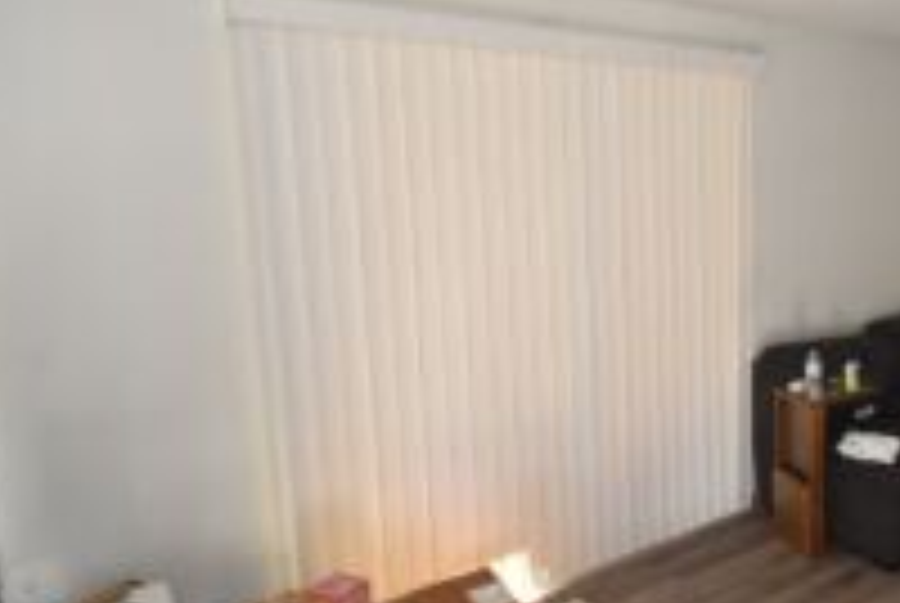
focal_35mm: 30
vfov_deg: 43.3
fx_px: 751
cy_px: 218
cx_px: 801
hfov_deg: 54.4
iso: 800
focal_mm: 10
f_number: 4
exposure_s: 1/125
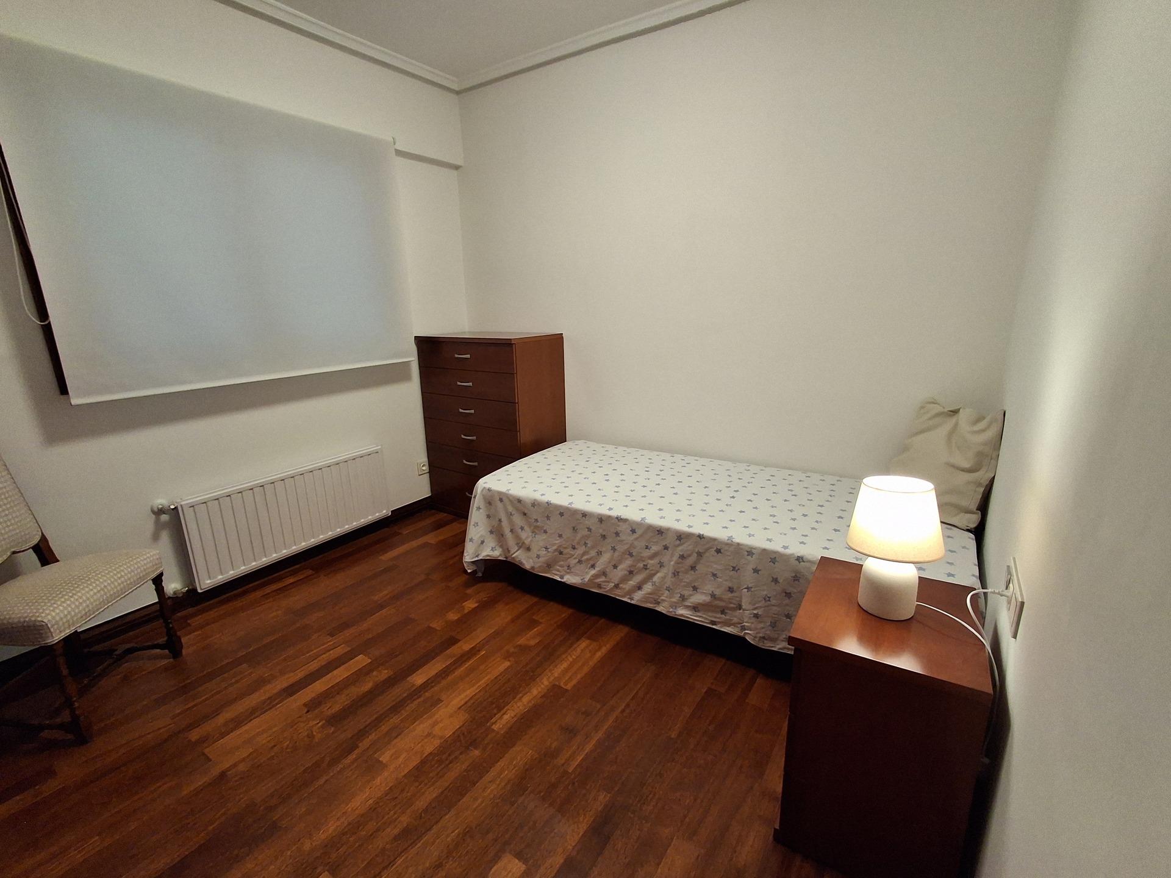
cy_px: 439
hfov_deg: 94.5
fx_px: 541
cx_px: 586
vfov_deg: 78.1
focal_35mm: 16
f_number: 2.2
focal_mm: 1.64
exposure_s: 1/50
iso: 320
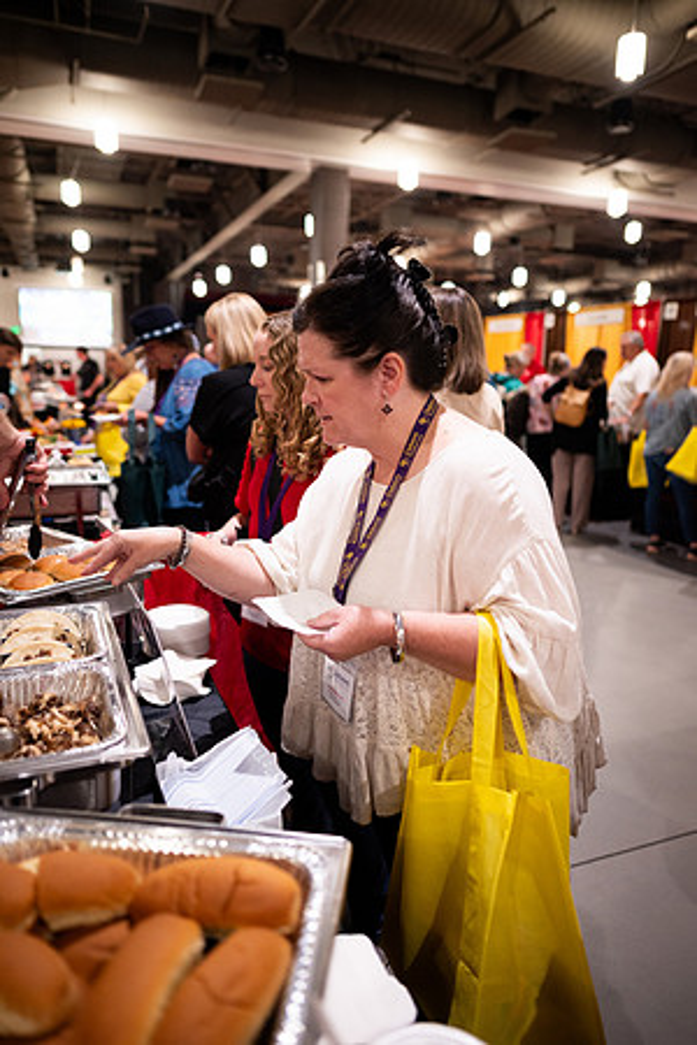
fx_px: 697
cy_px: 522
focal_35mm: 24
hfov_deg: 53.1
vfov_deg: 73.7
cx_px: 348
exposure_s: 1/200
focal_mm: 24
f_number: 1.8
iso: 1250
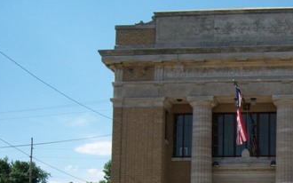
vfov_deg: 17.2
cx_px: 271
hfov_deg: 26.8
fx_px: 591
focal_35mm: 74
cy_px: 183
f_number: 4.8
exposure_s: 1/500
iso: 80
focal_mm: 7.5
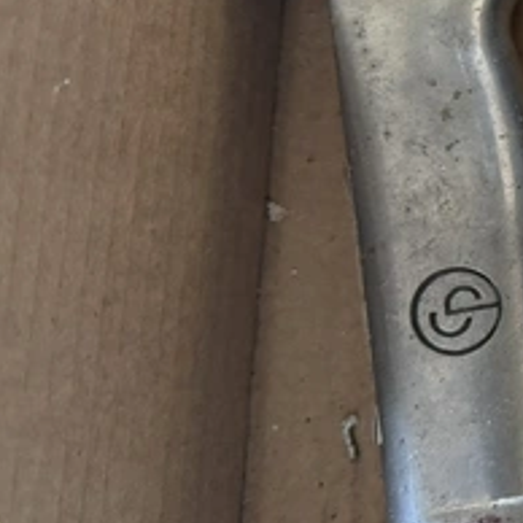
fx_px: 1402
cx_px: 944
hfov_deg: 17.2
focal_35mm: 82
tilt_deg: -82.5
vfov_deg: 20.6
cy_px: 31
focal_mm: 6.76
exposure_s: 1/88
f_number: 1.78
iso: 200
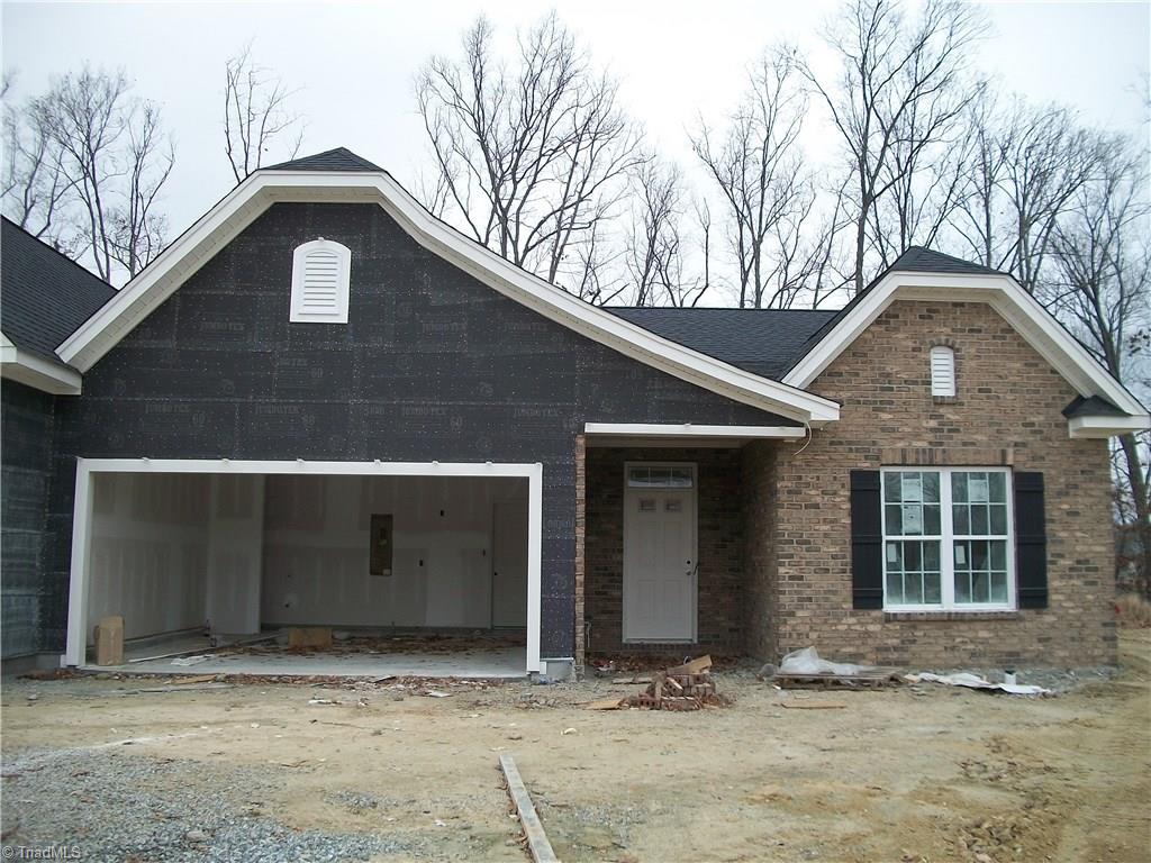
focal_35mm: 32
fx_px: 1064
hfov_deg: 56.8
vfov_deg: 44.2
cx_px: 576
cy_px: 432
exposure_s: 1/500
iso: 80
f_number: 2.9
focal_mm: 5.7
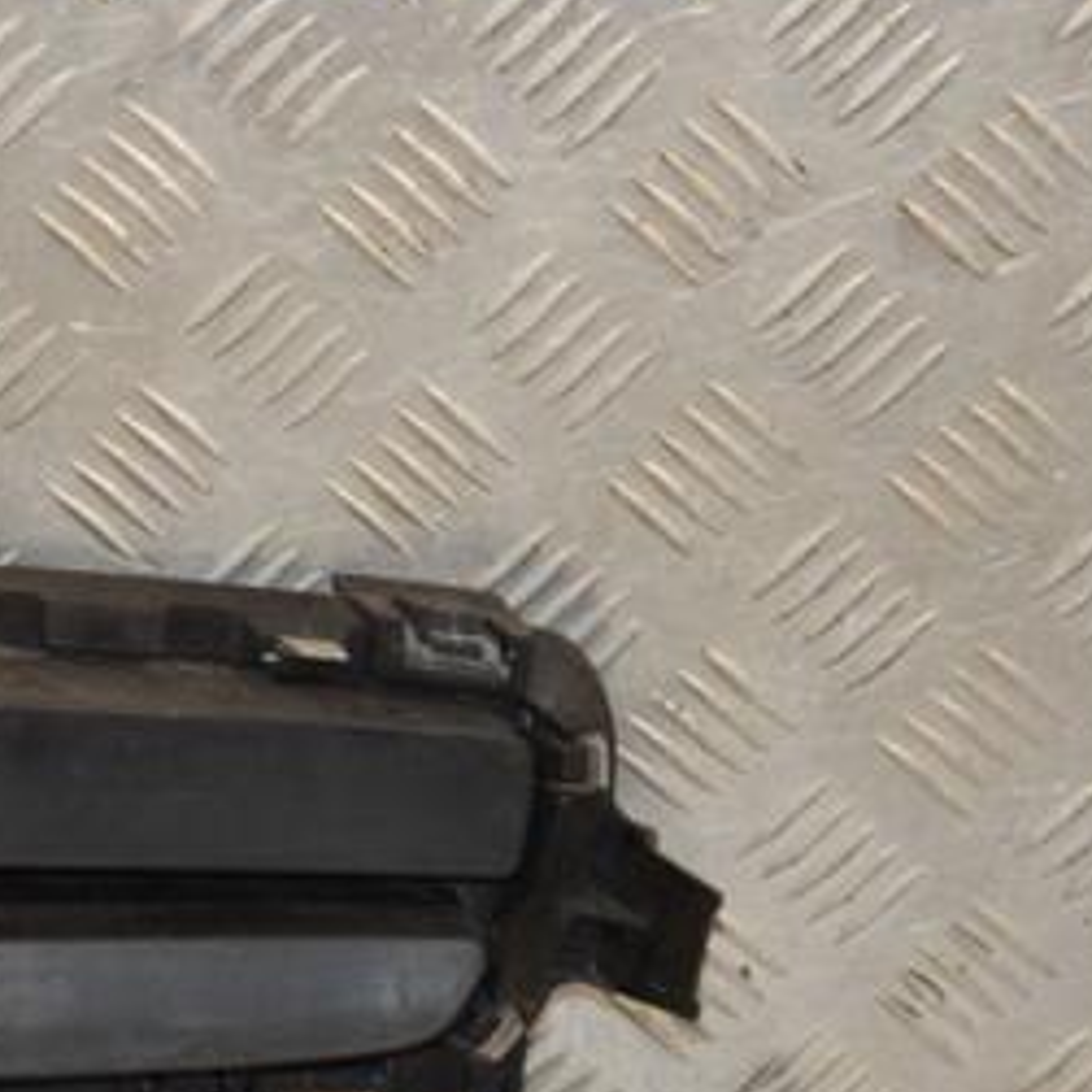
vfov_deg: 11.9
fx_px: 5211
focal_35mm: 146
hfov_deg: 11.9
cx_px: 300
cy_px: 740
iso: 800
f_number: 5
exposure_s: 1/200
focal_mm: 48
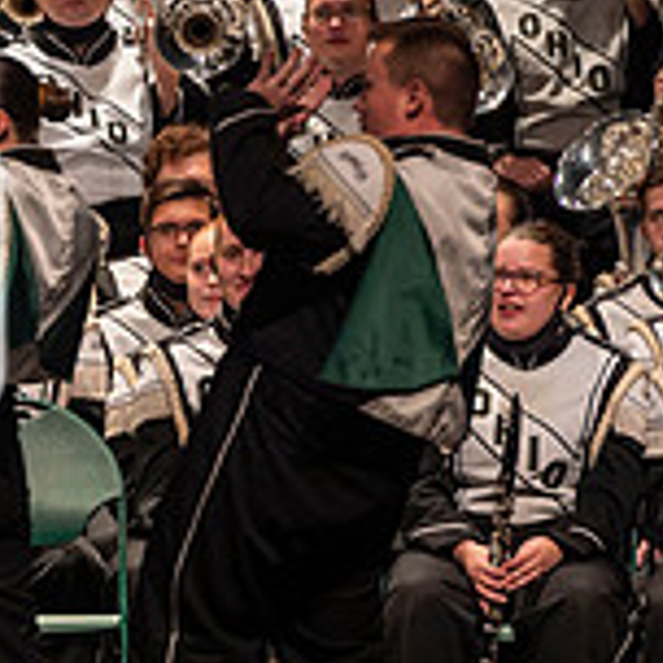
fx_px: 14085
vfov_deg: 2.7
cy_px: 318
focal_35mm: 650
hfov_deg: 2.7
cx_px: -323
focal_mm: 200
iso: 1250
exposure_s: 1/500
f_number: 3.5
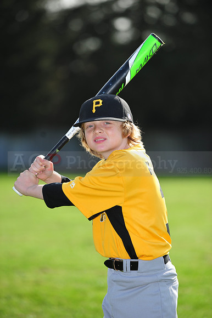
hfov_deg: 6.9
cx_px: 106
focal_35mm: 200
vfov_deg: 10.3
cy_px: 159
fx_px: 1769
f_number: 4.5
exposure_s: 1/1600
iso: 400
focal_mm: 200
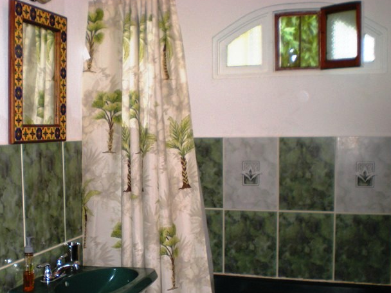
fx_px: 565
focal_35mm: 50
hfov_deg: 38.1
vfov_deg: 29.0
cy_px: 183
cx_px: 159
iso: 145
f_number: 3.1
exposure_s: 1/60
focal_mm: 6.3
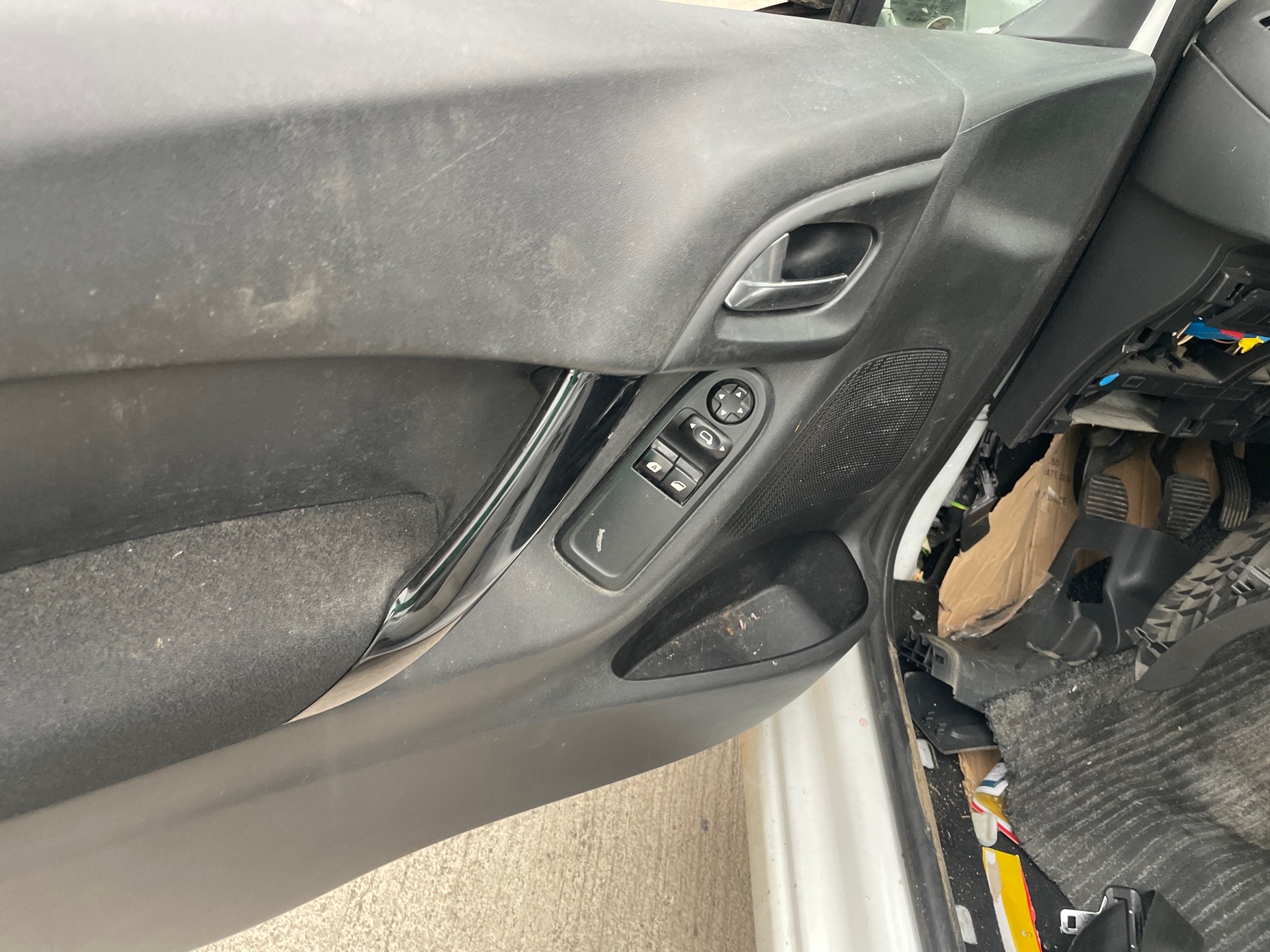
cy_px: 476
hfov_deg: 67.3
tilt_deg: -57.3
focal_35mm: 26
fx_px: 954
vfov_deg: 53.1
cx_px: 635
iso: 125
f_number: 1.6
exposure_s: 1/89
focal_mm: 4.2
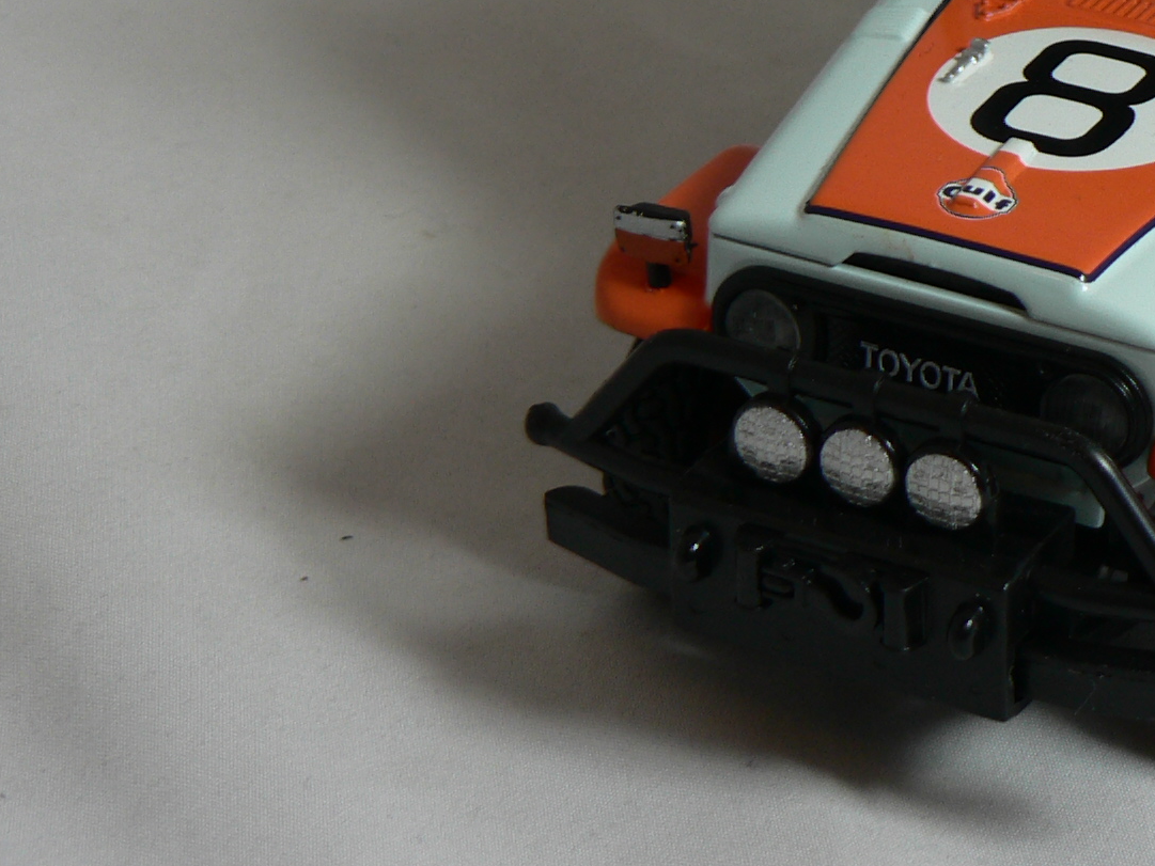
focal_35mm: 135
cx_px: 1161
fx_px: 4505
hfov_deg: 14.4
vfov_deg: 10.9
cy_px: 19
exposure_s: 1/50
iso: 80
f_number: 3.2
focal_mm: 9.5
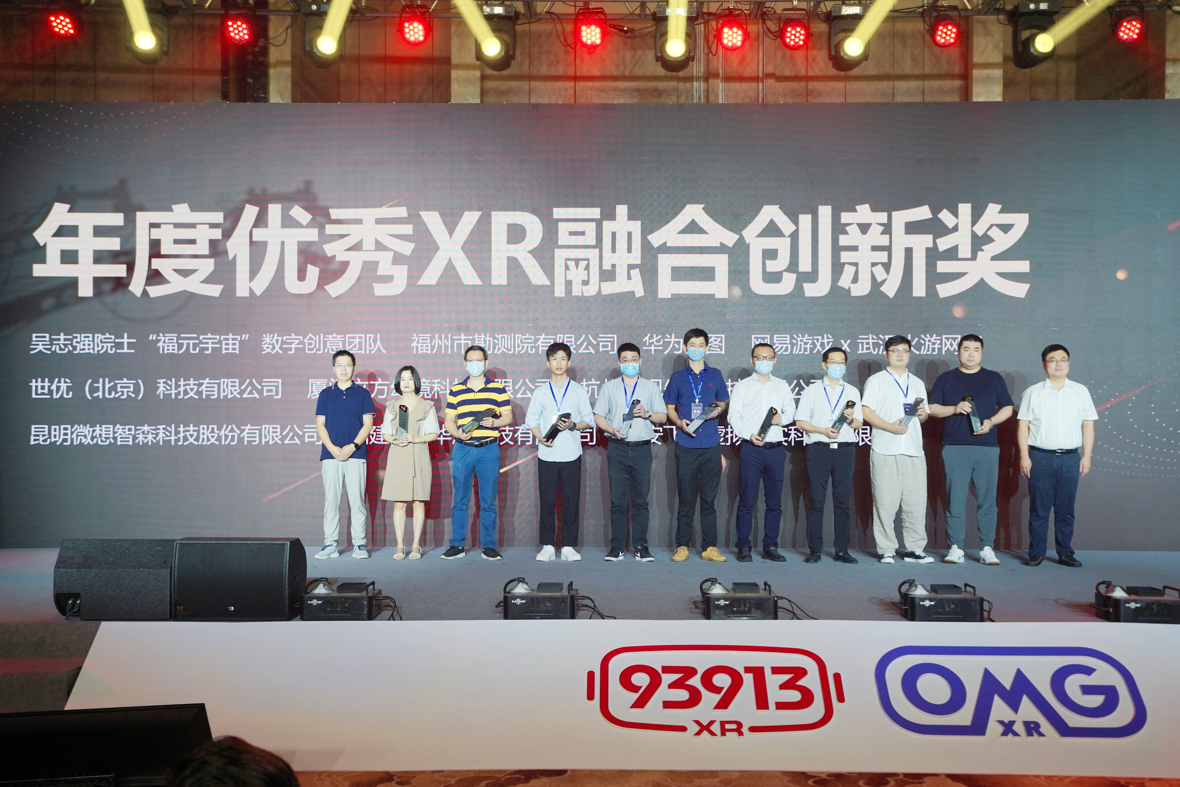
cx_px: 590
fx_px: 1147
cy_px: 394
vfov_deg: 37.9
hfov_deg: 54.4
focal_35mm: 35
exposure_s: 1/125
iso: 500
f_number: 5.6
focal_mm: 35
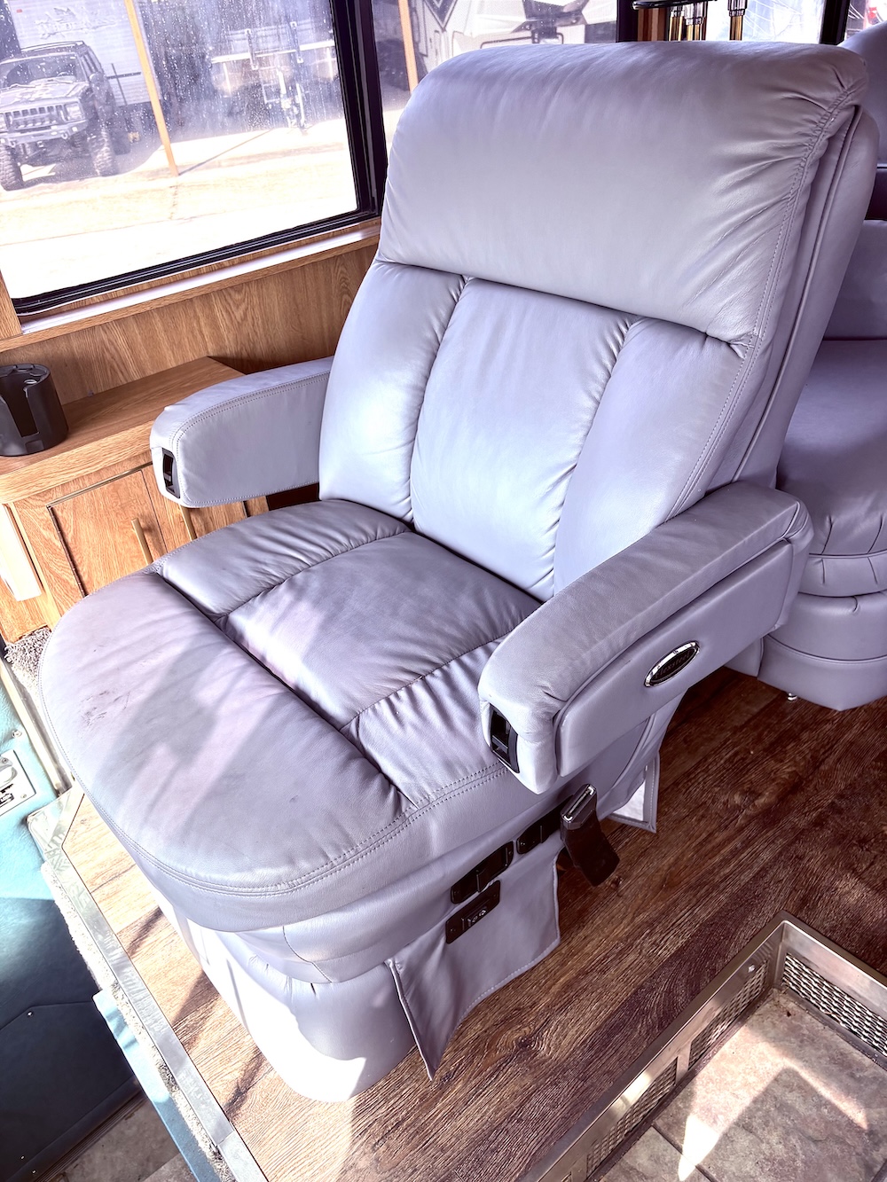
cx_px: 444
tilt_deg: -33.2
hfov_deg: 53.1
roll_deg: +9.0
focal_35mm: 26
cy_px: 591
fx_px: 888
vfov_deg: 67.3
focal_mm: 5.96
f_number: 1.6
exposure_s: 1/261
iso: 64
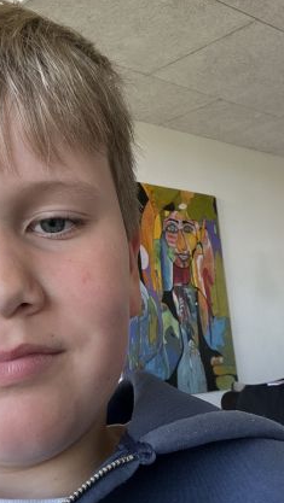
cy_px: 253
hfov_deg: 24.7
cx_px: 24
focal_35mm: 47
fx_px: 628
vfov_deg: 43.7
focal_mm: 2.71
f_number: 2.2
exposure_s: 1/60
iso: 64
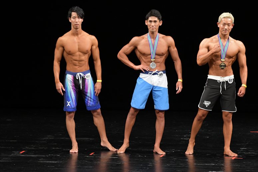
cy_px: 86
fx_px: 1934
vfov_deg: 5.1
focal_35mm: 270
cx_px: 129
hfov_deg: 7.6
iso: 3200
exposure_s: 1/400
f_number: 5.6
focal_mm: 180
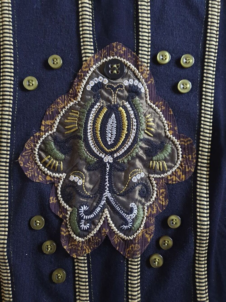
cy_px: 151
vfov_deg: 67.3
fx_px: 226
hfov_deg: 53.1
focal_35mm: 26
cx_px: 113
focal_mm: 4.3
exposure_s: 1/14
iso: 320
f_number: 1.5
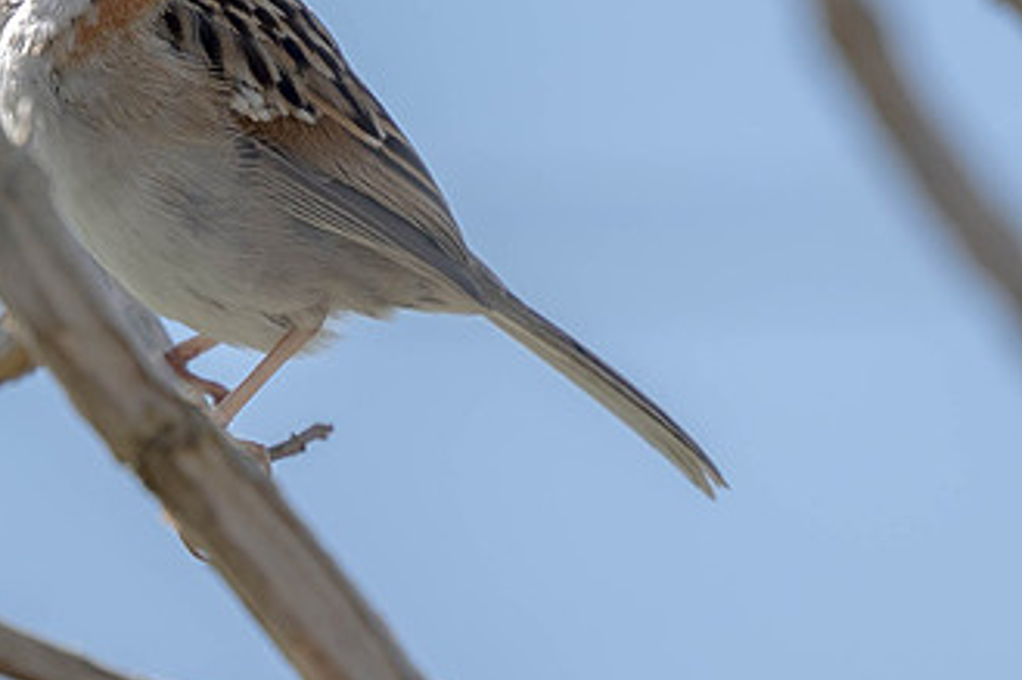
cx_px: 692
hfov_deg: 1.0
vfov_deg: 0.7
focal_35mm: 2081
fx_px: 59045
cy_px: 300
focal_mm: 400
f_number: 2.8
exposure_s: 1/320
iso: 64
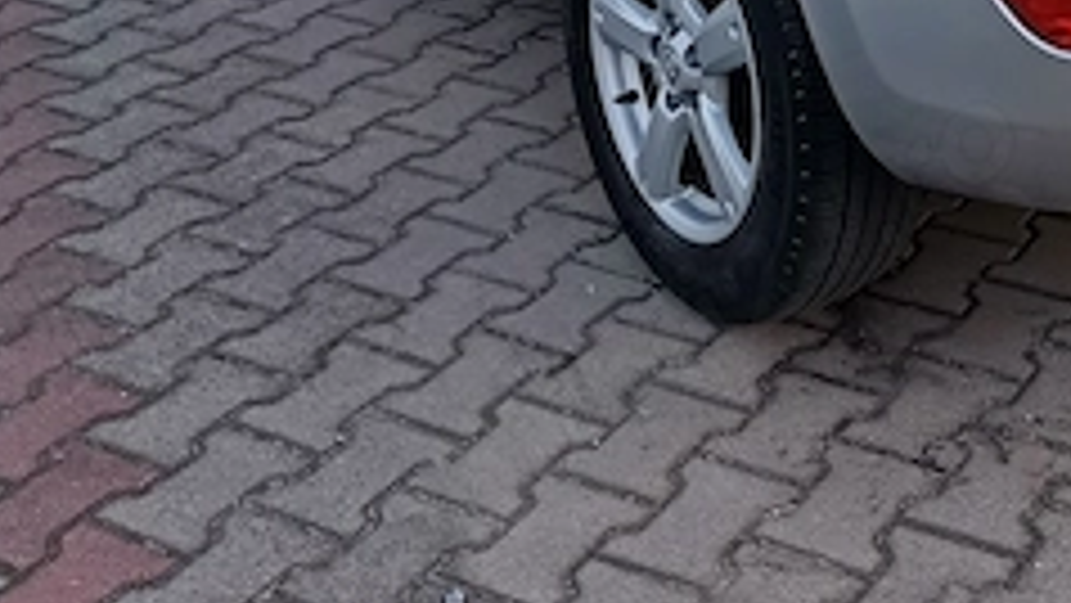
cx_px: 1040
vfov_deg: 16.5
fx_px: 1875
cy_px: -324
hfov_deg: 30.0
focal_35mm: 66
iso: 201
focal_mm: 5.31
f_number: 1.7
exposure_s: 1/50
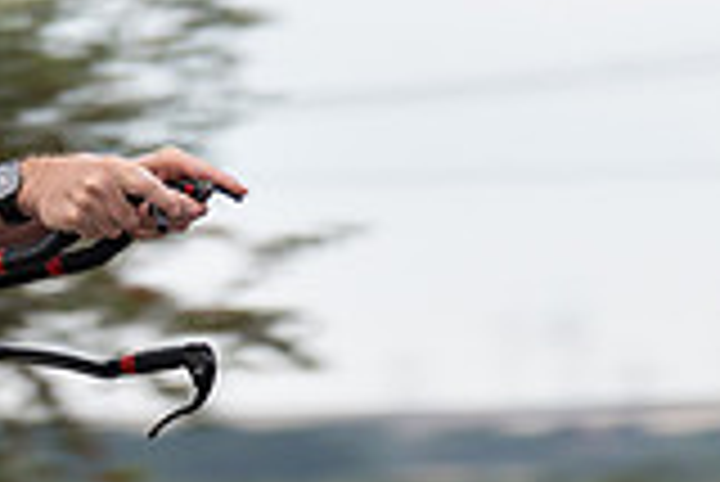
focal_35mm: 453
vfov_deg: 3.0
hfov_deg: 4.5
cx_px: -241
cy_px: 57
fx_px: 9068
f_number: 3.2
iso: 500
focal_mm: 88
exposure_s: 1/250
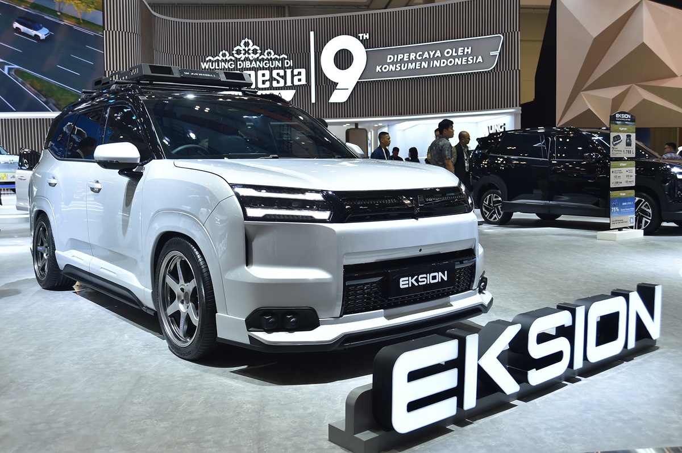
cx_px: 341
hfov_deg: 54.5
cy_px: 226
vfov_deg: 37.8
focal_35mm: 35
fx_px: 662
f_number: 4.5
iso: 800
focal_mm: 35
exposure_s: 1/160
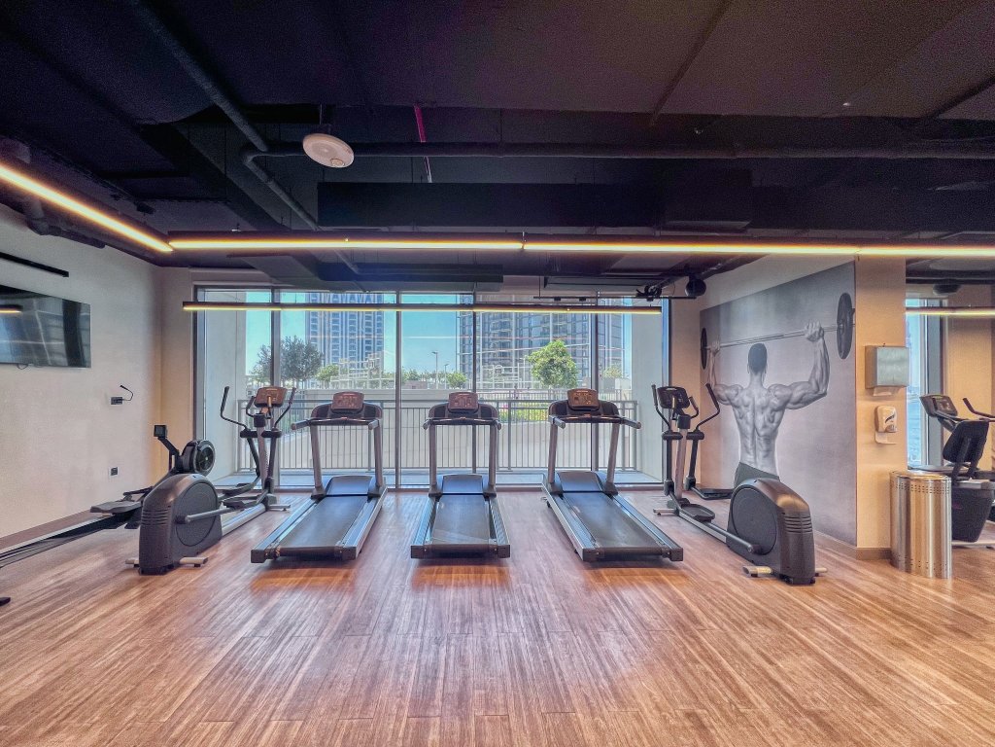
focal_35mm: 13
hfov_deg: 106.2
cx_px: 498
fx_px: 374
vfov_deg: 89.9
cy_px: 374
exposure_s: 1/128
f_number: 1.8
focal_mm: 1.6
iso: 32
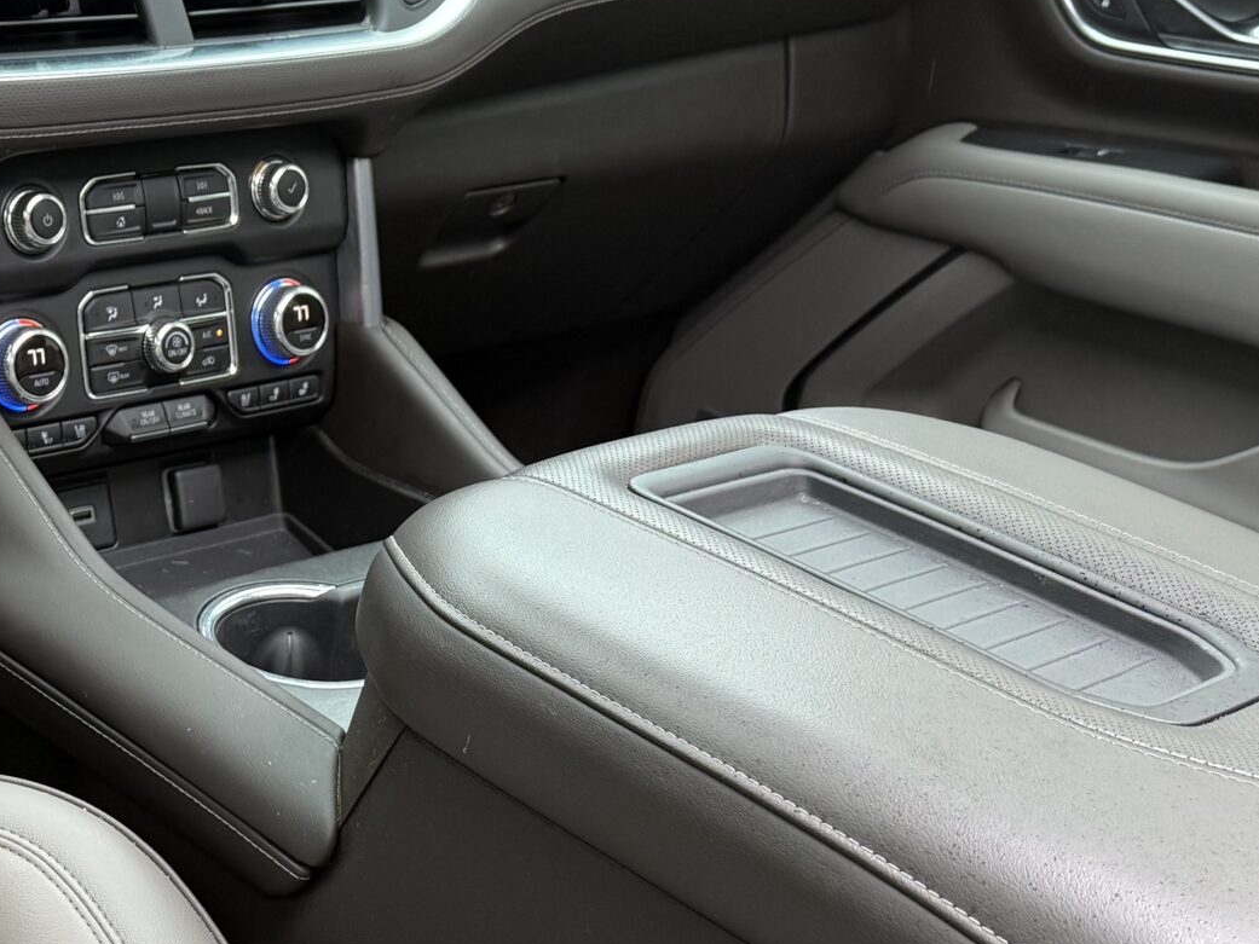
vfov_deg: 24.8
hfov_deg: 30.5
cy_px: 544
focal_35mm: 59
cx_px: 19
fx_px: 2146
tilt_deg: -23.9
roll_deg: -4.5
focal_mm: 6.76
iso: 200
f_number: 1.78
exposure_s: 1/121
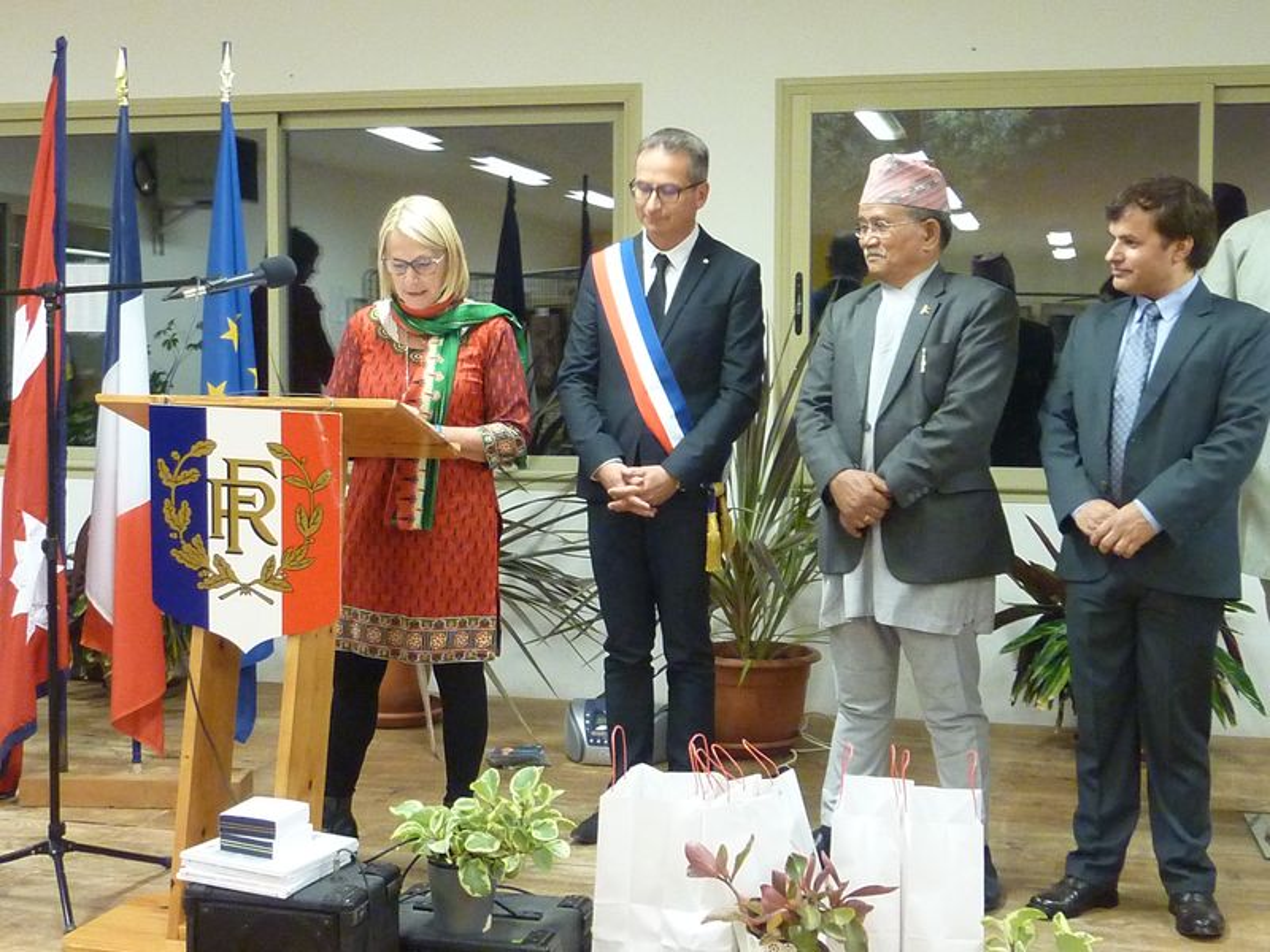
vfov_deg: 30.3
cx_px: 635
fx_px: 1761
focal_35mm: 48
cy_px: 476
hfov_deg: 39.7
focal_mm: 4.4
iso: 400
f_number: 3.3
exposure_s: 1/13
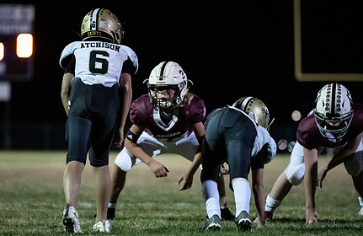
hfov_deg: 6.9
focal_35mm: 301
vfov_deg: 4.5
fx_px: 3011
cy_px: 116
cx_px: 159
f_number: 2.8
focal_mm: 200
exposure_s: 1/1000
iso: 16000
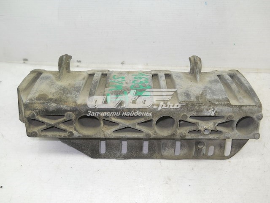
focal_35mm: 41
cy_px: 102
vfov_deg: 35.1
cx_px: 135
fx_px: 320
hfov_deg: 45.8
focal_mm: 6.72
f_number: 3.1
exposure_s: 1/30
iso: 100
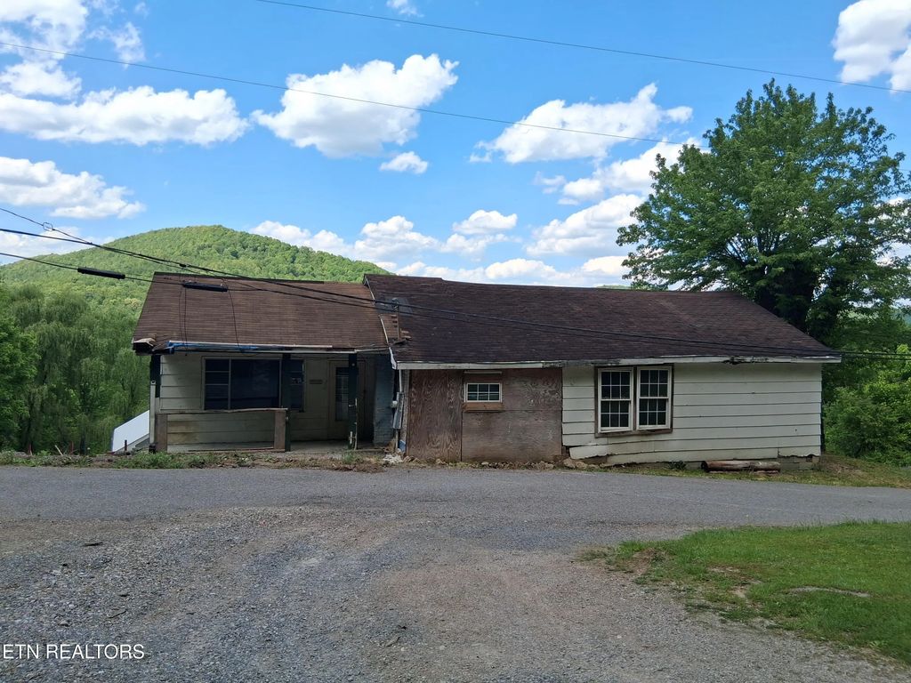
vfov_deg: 53.1
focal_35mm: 26
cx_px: 456
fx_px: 684
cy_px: 342
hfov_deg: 67.3
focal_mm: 3.98
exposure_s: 1/580
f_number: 1.8
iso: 25
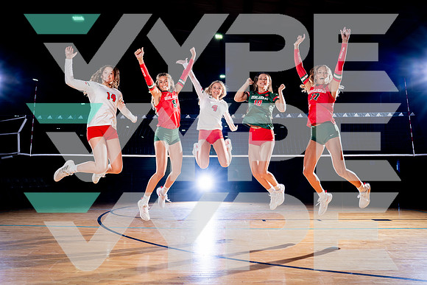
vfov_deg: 44.4
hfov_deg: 62.9
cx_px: 214
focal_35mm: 29
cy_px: 142
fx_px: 349
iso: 400
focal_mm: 29
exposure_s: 1/250
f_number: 8
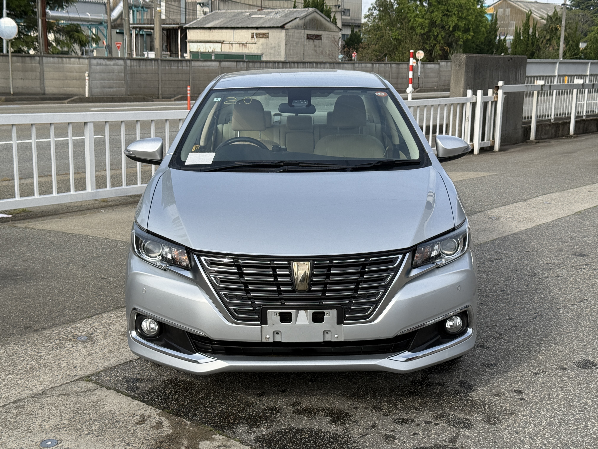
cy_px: 224
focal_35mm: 48
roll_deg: -1.5
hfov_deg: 39.7
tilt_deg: -11.4
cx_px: 299
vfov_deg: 30.3
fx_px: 829
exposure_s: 1/3534
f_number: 1.78
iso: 80
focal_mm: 6.76
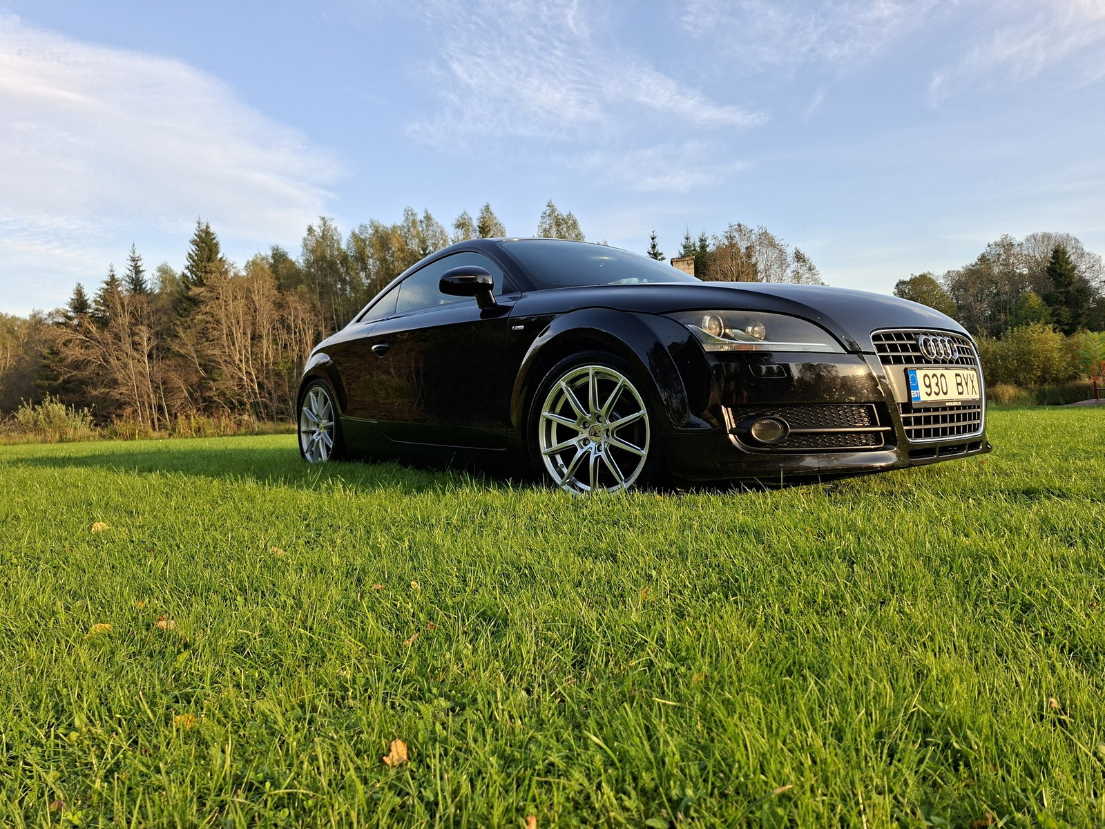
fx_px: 734
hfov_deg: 73.9
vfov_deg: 58.9
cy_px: 414
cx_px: 552
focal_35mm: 23
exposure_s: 1/644
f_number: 1.8
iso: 50
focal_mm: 5.54
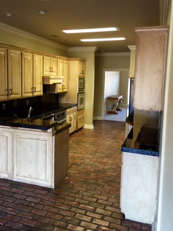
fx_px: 227
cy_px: 103
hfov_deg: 41.6
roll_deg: -1.5
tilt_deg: -6.3
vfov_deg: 53.9
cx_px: 73
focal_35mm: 34
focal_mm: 4.15
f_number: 2.2
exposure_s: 1/30
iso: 125
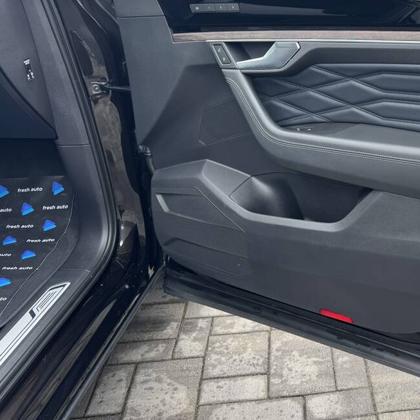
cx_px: 377
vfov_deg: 42.7
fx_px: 535
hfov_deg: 39.7
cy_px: 174
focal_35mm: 39
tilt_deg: -25.7
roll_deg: -1.5
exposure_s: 1/145
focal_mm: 6.76
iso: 64
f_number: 1.78
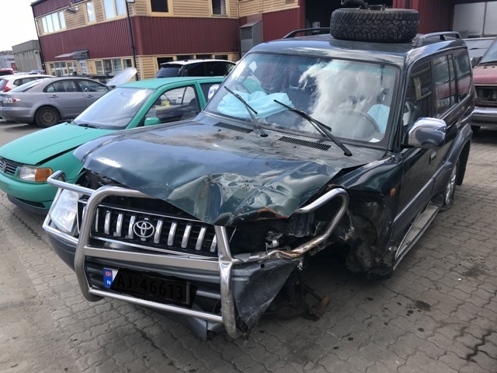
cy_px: 186
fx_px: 402
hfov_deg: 63.4
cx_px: 248
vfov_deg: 49.7
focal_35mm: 28
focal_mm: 3.99
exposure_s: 1/709
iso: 20
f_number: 1.8
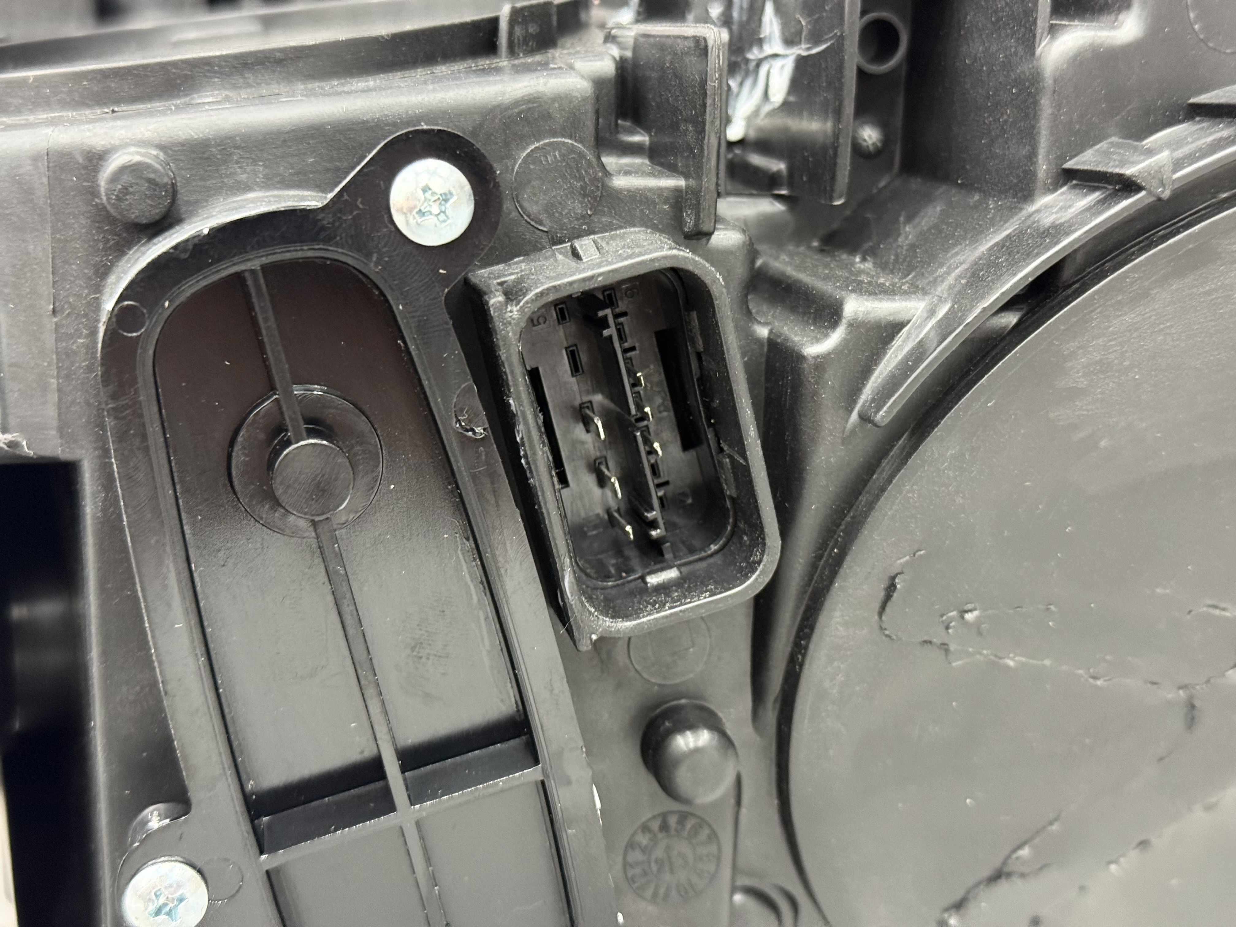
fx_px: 1714
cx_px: 618
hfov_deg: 39.7
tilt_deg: -34.5
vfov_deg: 30.3
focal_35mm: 48
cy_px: 464
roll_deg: +5.6
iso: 320
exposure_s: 1/100
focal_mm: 6.76
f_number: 1.78
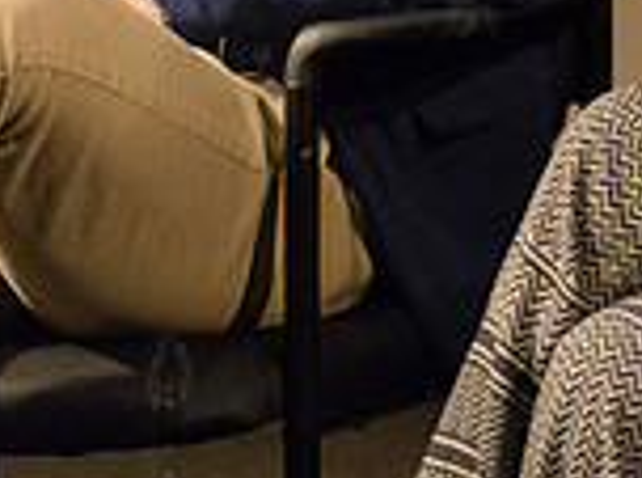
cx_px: 1351
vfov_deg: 4.1
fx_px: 6674
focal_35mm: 361
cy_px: -369
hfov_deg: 5.4
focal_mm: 80
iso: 4000
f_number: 2.8
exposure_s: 1/320
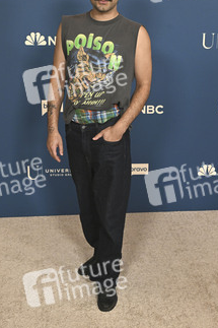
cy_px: 131
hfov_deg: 26.0
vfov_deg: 38.1
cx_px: 104
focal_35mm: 52
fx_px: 473
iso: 2000
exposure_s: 1/320
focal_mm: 42
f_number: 5.6
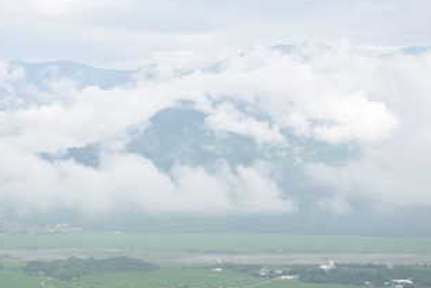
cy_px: 143
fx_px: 886
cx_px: 161
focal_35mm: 74
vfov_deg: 18.4
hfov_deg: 27.2
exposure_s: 1/500
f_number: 6.3
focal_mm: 34
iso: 320
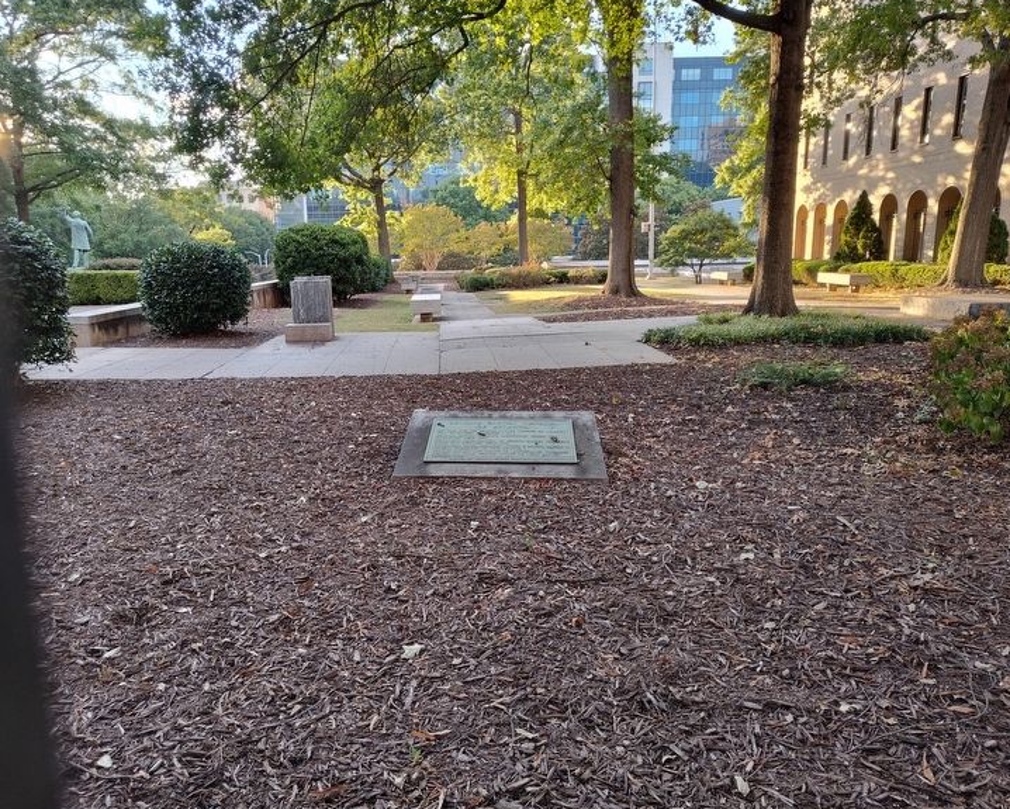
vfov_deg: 56.8
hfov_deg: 67.9
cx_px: 450
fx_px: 748
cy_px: 409
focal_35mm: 25
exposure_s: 1/120
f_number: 1.8
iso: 227
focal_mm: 5.56
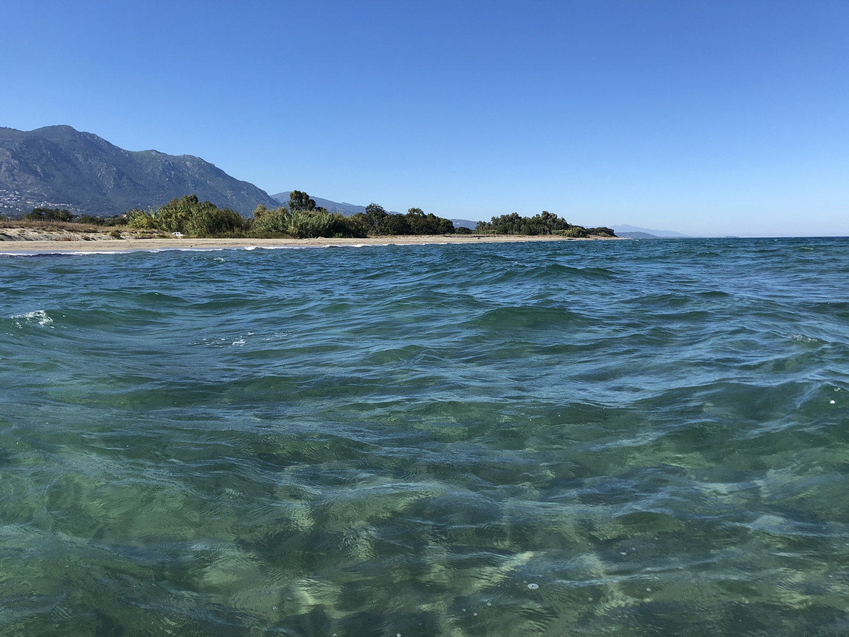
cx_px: 424
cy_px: 318
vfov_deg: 49.7
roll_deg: +1.7
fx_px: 687
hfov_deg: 63.4
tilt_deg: -8.8
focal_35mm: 28
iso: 20
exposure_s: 1/1779
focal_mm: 4
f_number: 1.8
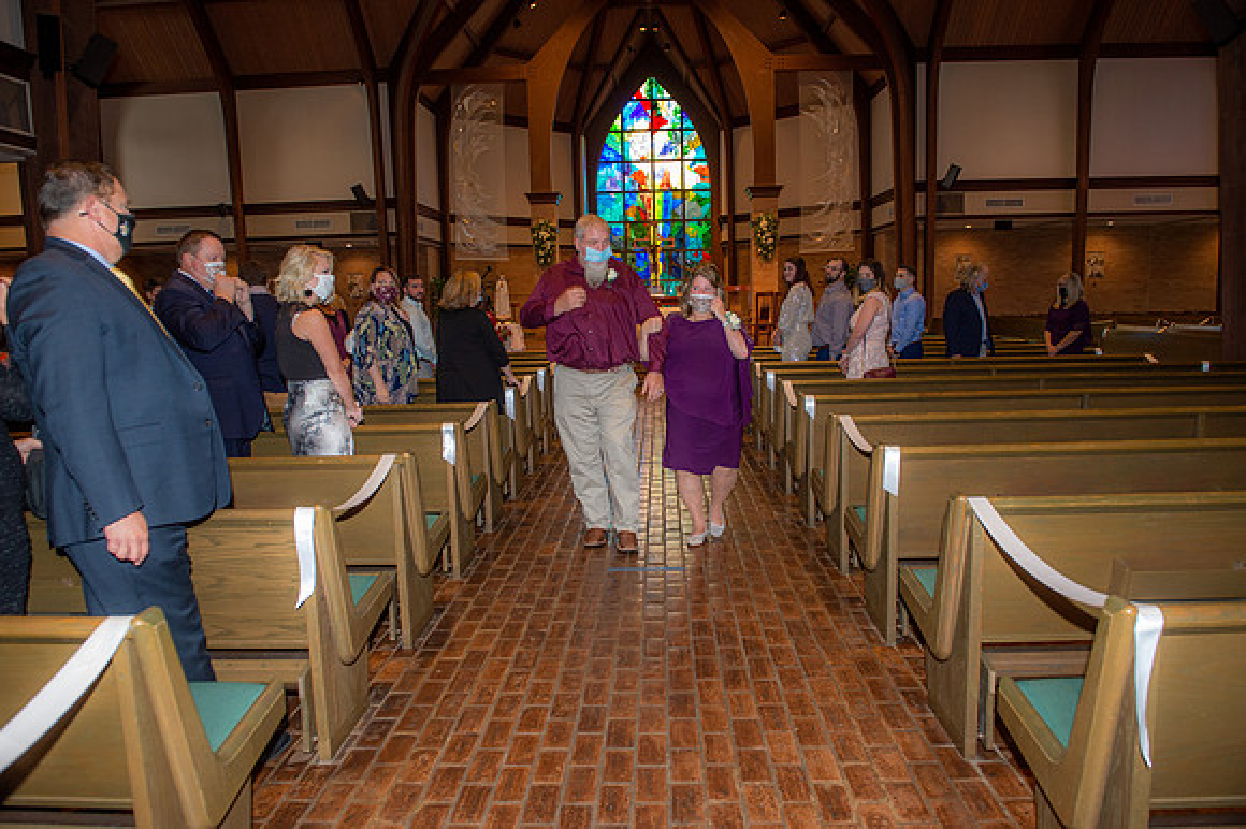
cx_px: 623
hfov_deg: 73.8
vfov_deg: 53.1
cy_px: 414
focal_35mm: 24
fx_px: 830
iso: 1250
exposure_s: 1/125
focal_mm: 24
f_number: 5
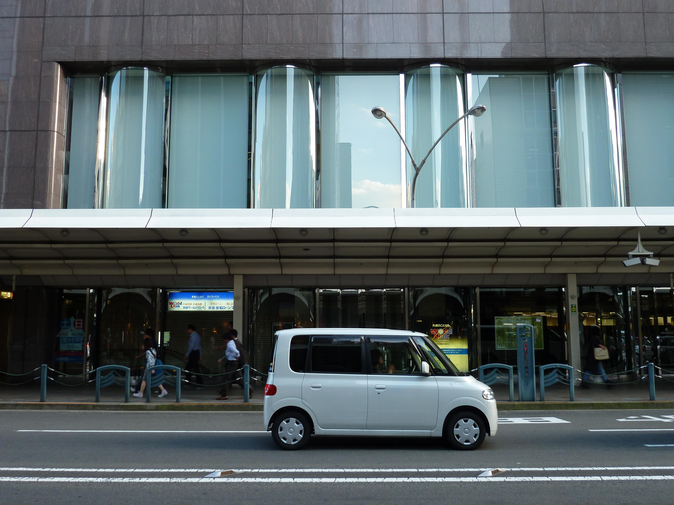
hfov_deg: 56.8
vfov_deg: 44.2
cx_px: 337
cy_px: 252
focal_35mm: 32
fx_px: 623
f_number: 3.5
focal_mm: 5.3
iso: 80
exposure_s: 1/40
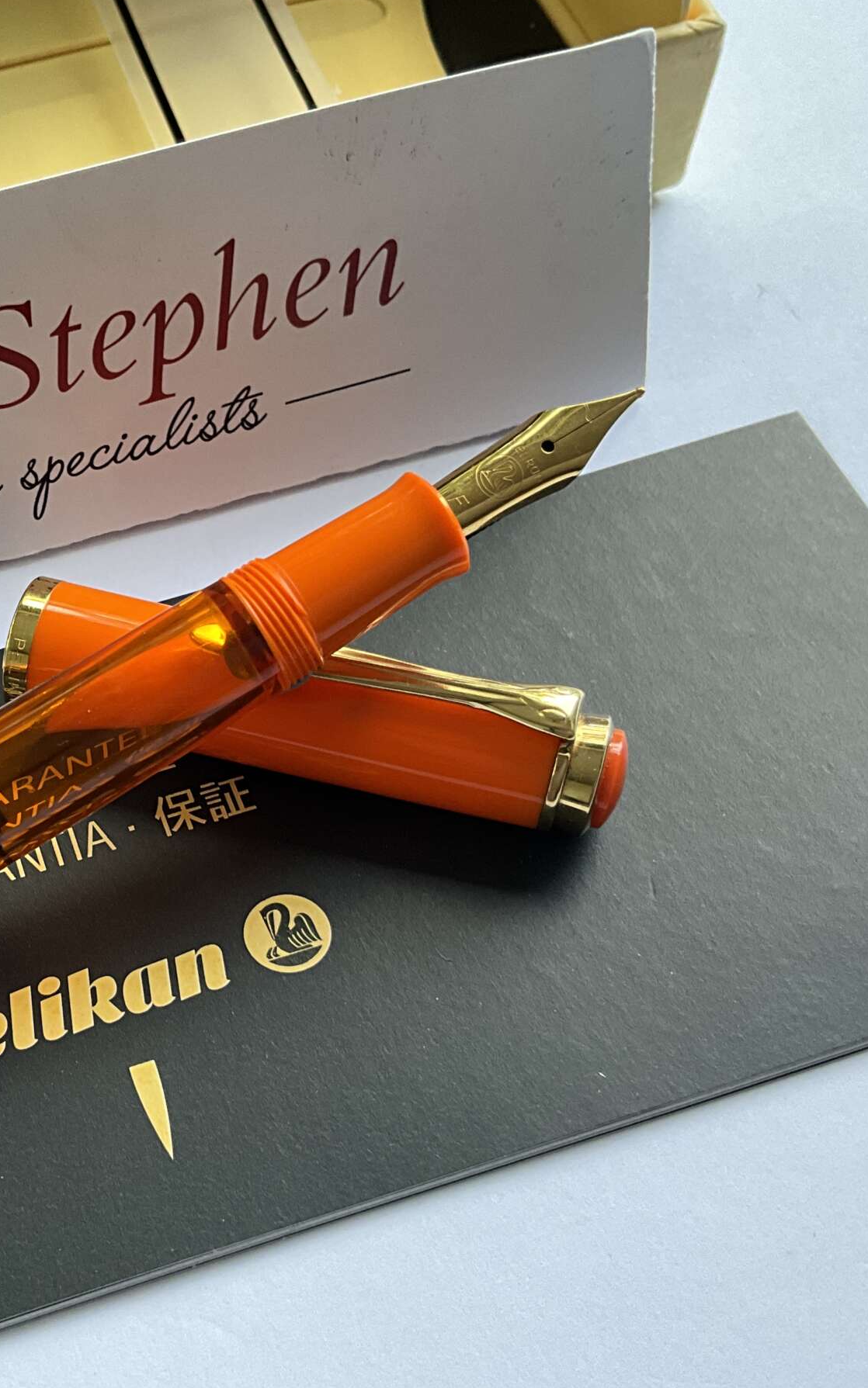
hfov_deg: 28.3
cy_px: 738
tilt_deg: -56.9
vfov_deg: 45.2
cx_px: 119
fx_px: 1666
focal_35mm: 44
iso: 64
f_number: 1.8
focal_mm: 3
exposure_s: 1/122
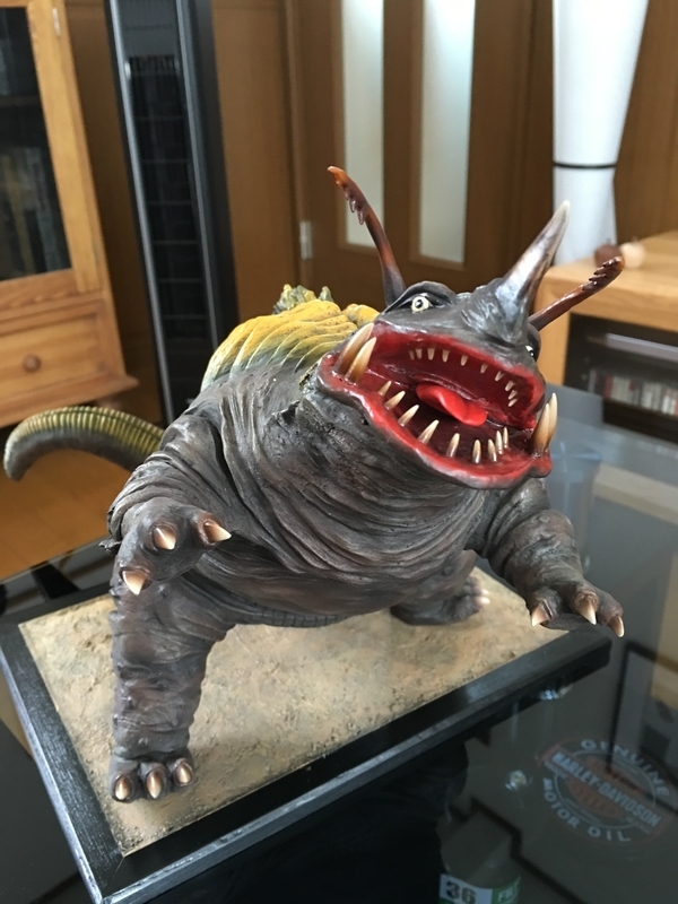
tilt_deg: -23.8
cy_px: 452
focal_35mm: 29
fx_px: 757
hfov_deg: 48.2
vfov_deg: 61.7
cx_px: 339
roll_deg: +2.4
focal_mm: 4.15
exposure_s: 1/10
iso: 80
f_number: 2.2
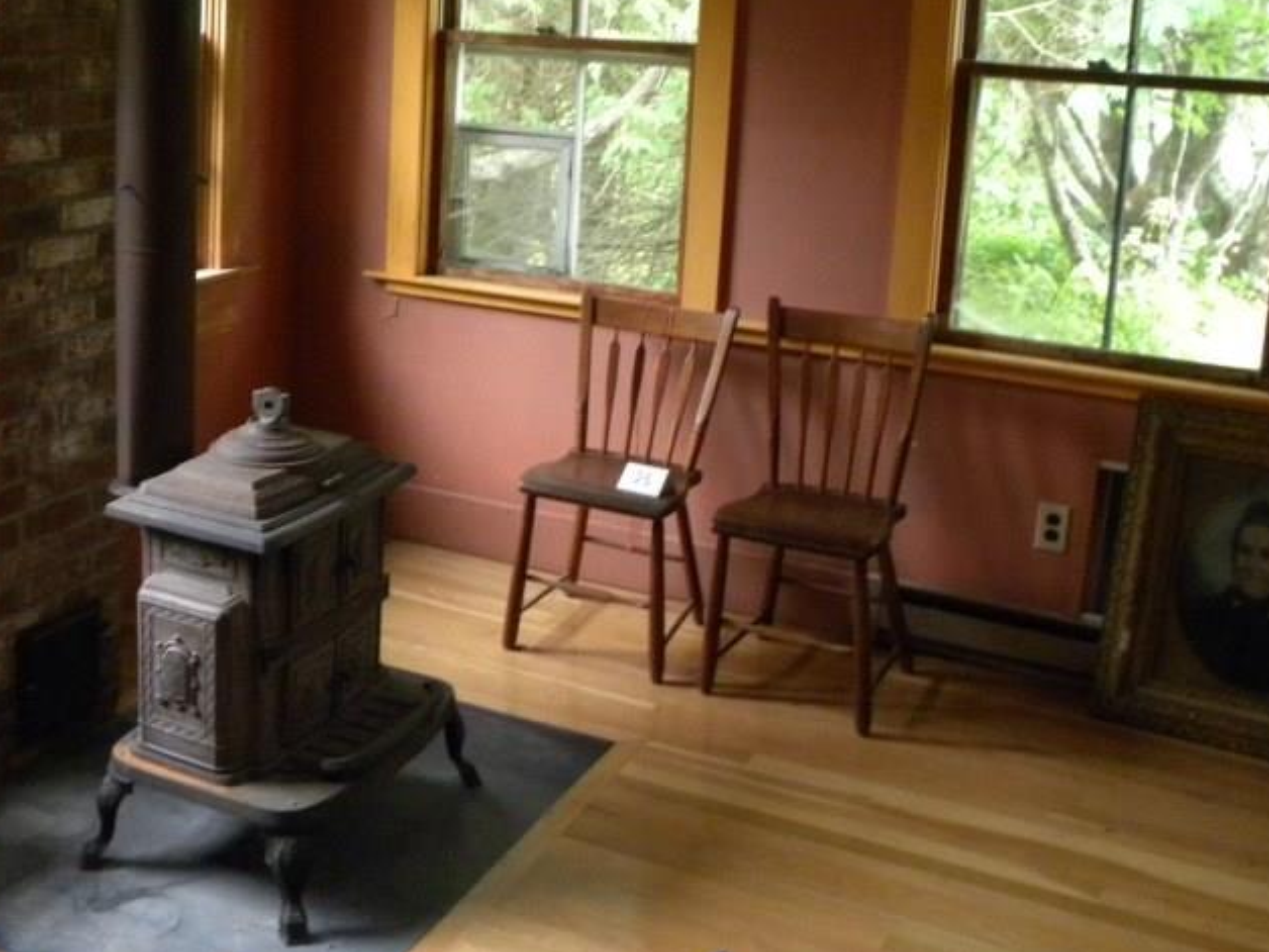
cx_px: 394
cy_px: 204
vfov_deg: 32.1
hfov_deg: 42.2
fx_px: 1613
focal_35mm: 44
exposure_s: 1/19.2
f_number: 2.8
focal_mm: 4.8
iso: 400
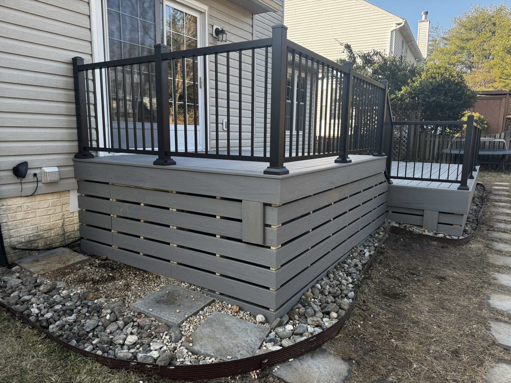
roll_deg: -0.4
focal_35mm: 24
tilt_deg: -10.3
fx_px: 354
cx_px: 256
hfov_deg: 71.6
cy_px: 192
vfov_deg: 56.8
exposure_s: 1/390
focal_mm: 6.76
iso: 80
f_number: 1.78
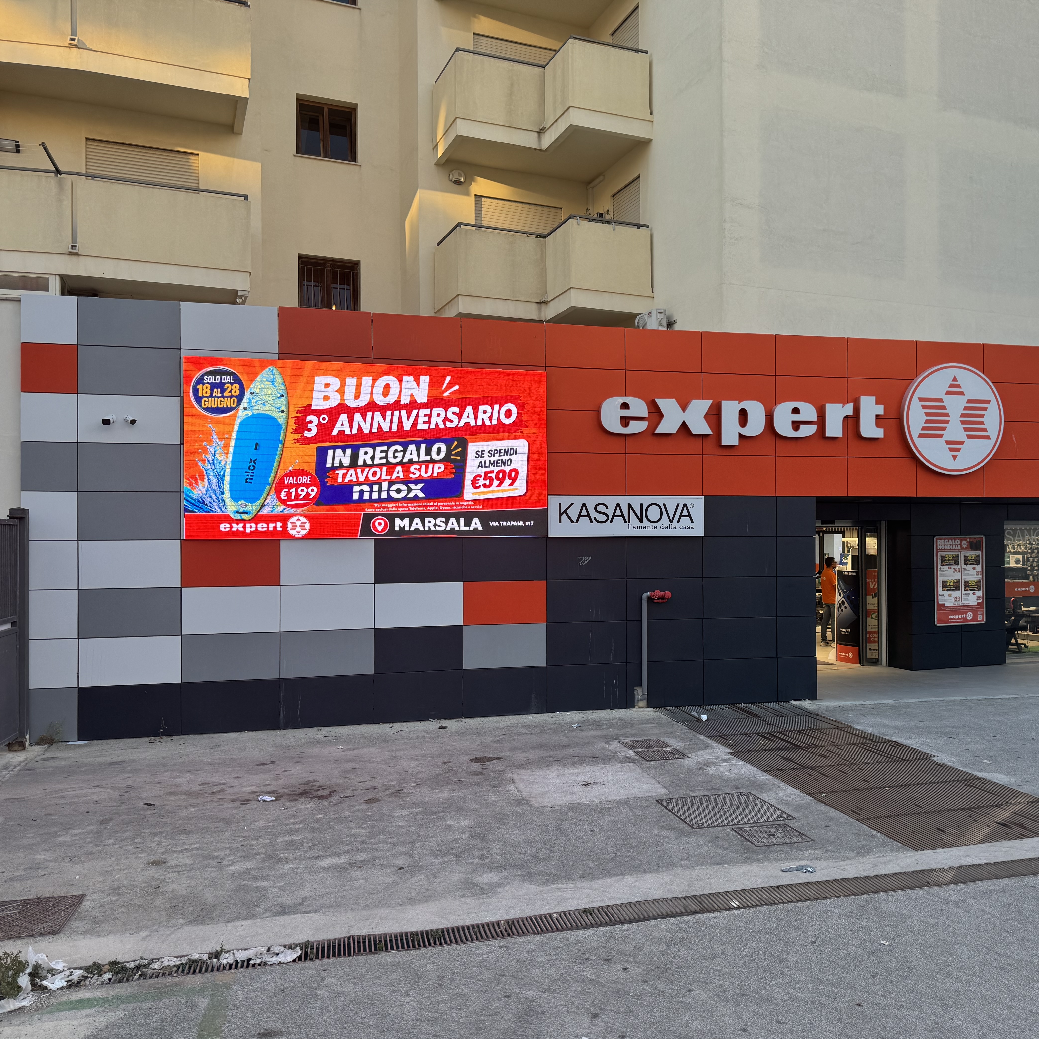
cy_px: 528
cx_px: 627
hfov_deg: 55.2
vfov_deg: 55.6
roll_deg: +0.6
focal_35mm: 29
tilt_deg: +0.3
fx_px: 985
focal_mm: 6.76
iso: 80
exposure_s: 1/499
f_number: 1.78
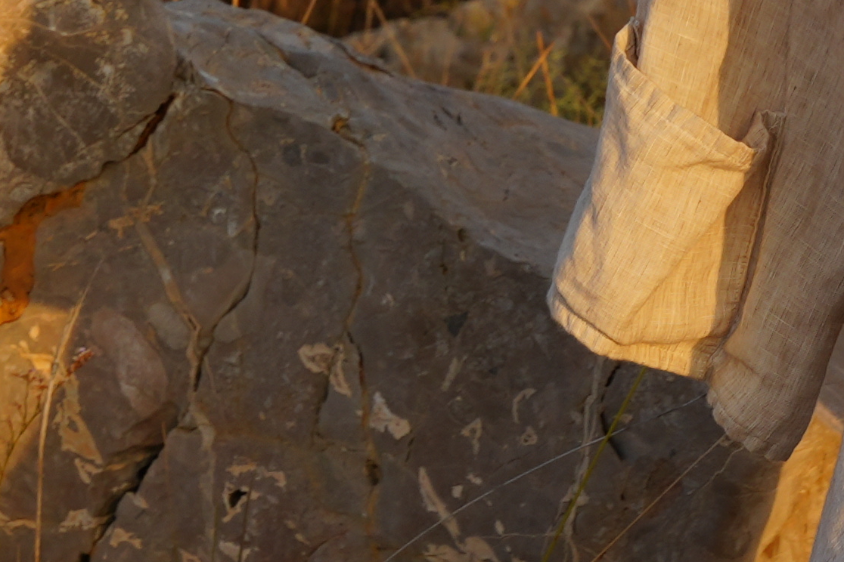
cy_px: -320
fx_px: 5401
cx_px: 933
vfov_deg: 5.9
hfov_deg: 8.9
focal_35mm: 230
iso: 100
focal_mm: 36.7
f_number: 8
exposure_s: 1/100
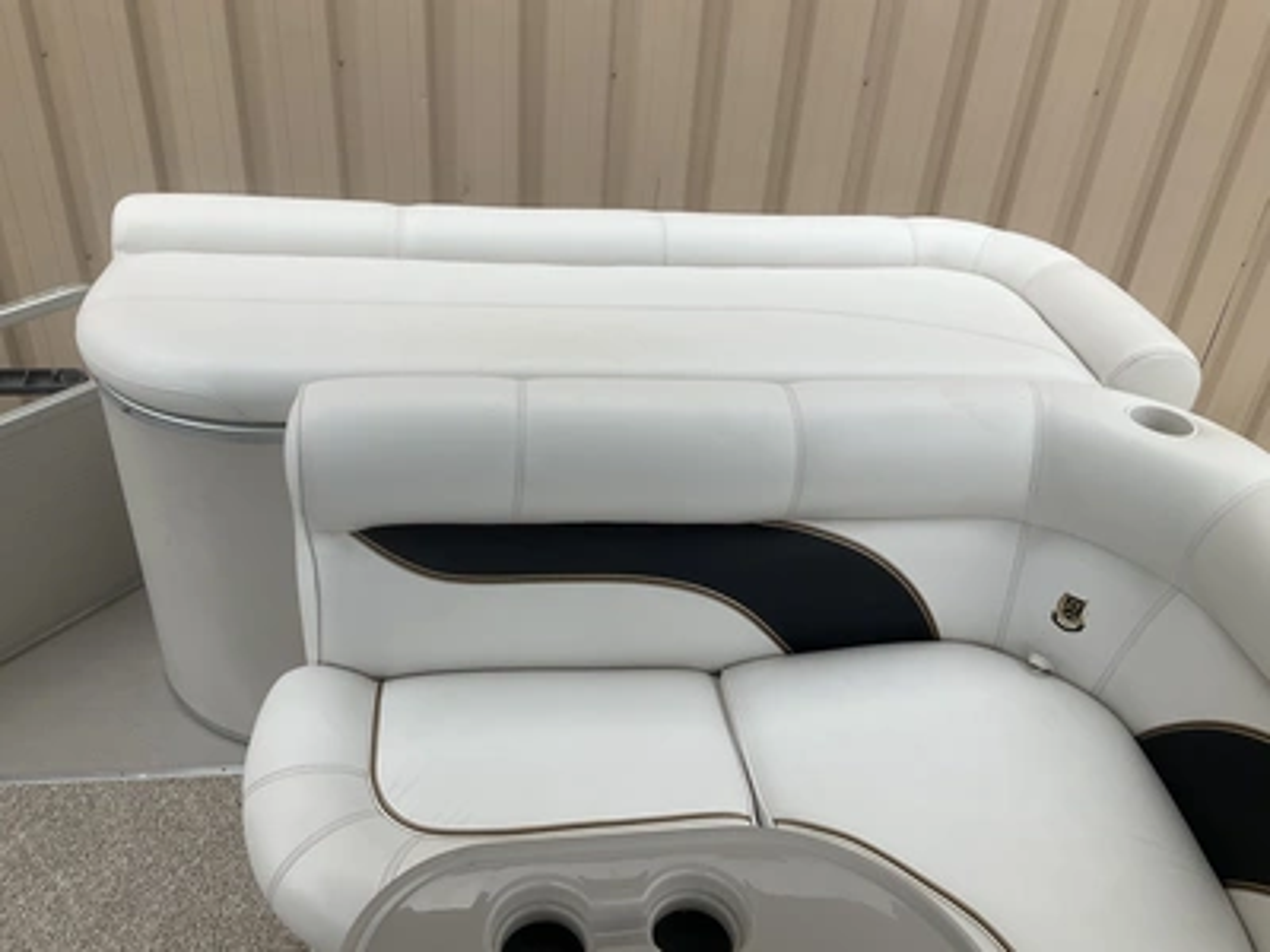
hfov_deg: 61.7
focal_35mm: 29
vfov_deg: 48.2
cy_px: 476
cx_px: 635
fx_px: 1064
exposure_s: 1/1786
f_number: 1.8
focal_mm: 3
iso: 25
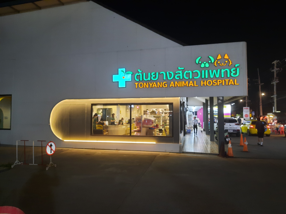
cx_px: 143
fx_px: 207
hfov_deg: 69.4
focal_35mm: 25
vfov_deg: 54.9
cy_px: 107
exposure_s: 1/25
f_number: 2
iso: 400
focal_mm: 4.6
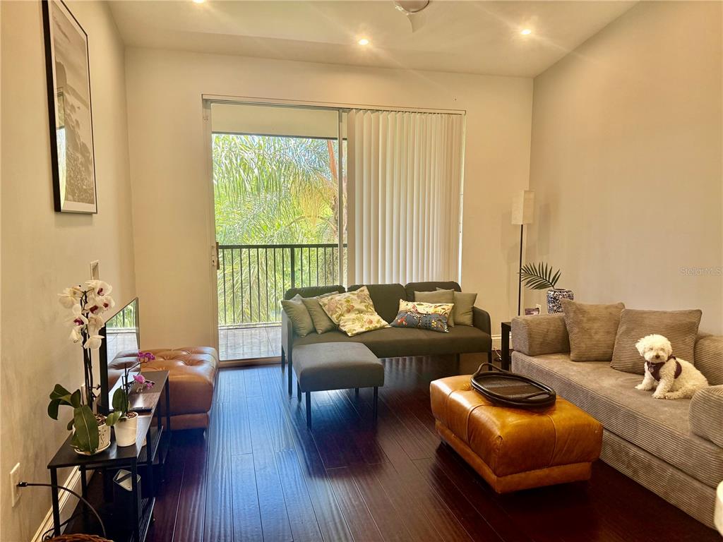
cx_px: 362
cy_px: 271
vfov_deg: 56.8
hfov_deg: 71.6
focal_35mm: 24
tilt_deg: -6.1
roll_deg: -0.2
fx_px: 501
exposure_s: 1/135
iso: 160
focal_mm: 6.76
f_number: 1.78
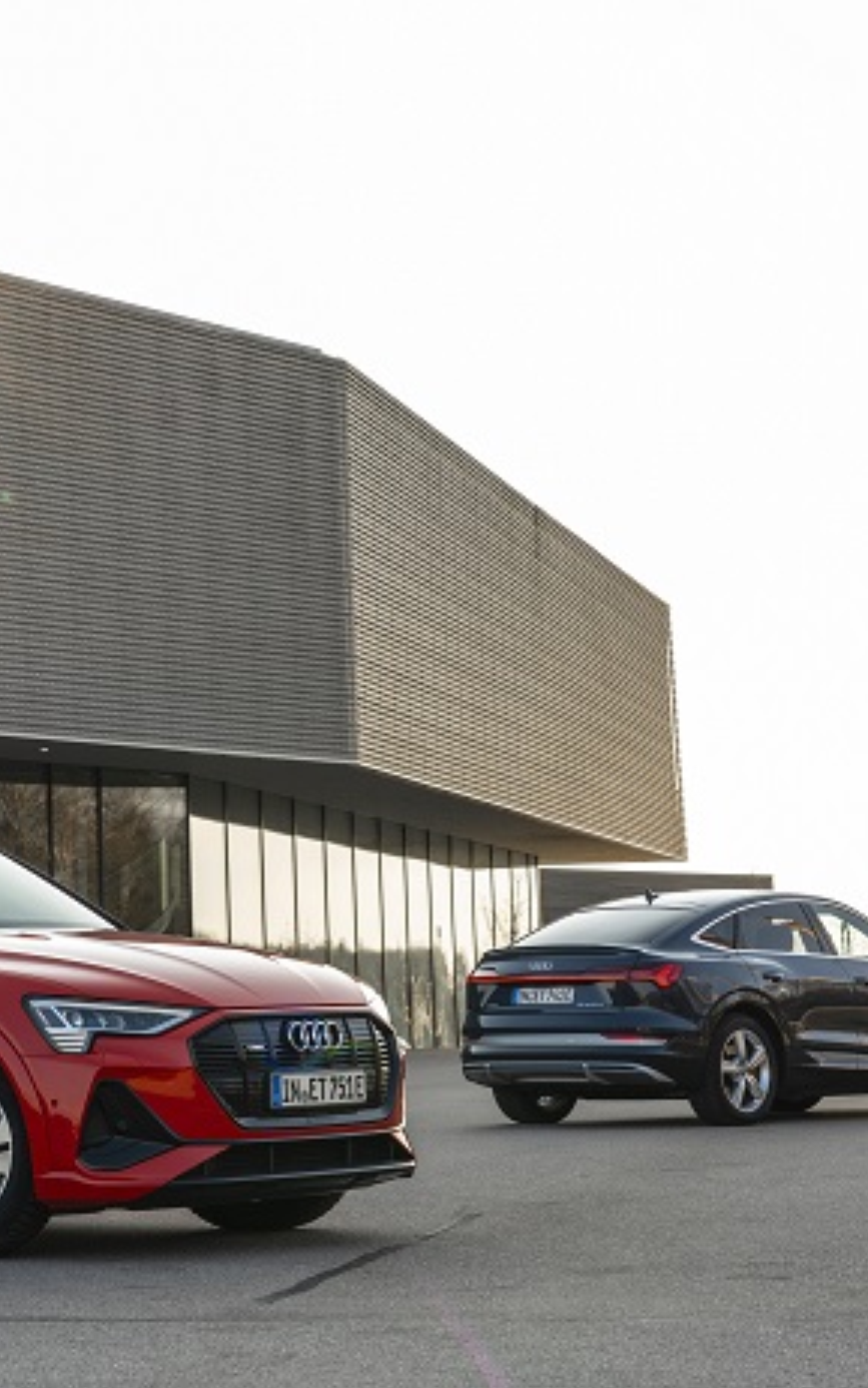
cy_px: 697
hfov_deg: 14.7
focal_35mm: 88
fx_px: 3329
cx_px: 99
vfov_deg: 23.5
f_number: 8
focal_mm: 57
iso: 50
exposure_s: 1/80
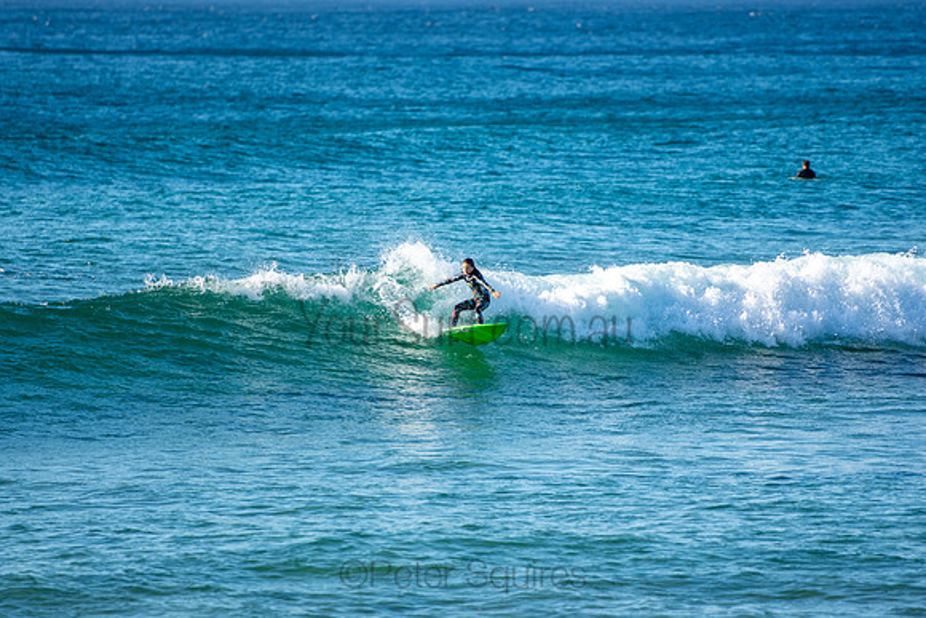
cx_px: 463
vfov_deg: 4.6
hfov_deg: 6.9
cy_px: 309
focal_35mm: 300
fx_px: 7718
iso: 100
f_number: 2.8
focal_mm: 200
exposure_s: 1/1250
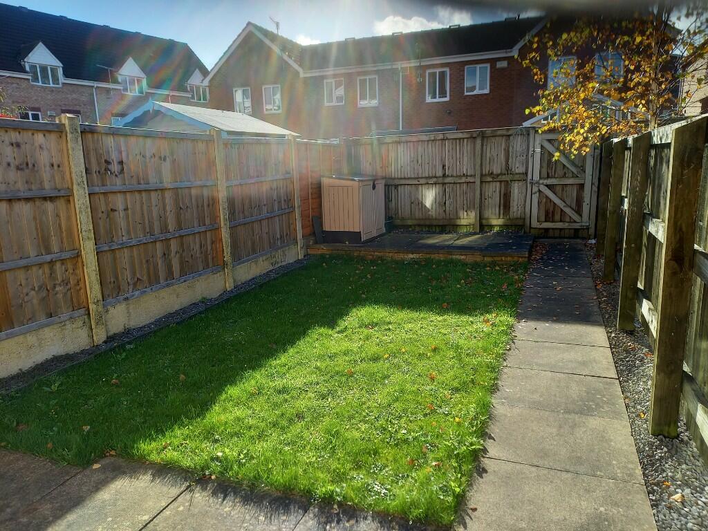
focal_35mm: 25
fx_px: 511
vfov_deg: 54.9
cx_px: 354
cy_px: 266
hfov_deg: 69.4
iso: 50
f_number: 1.8
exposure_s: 1/310
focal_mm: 4.65
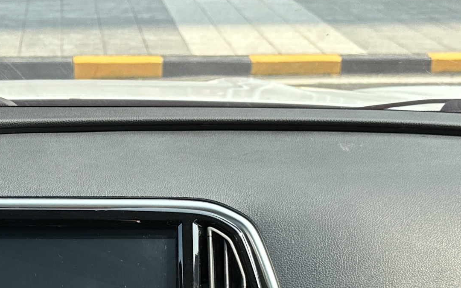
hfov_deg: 21.4
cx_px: 56
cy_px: 346
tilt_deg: -21.3
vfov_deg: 13.4
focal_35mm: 95
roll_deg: +0.3
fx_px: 1194
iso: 80
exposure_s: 1/460
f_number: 1.78
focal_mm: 6.86
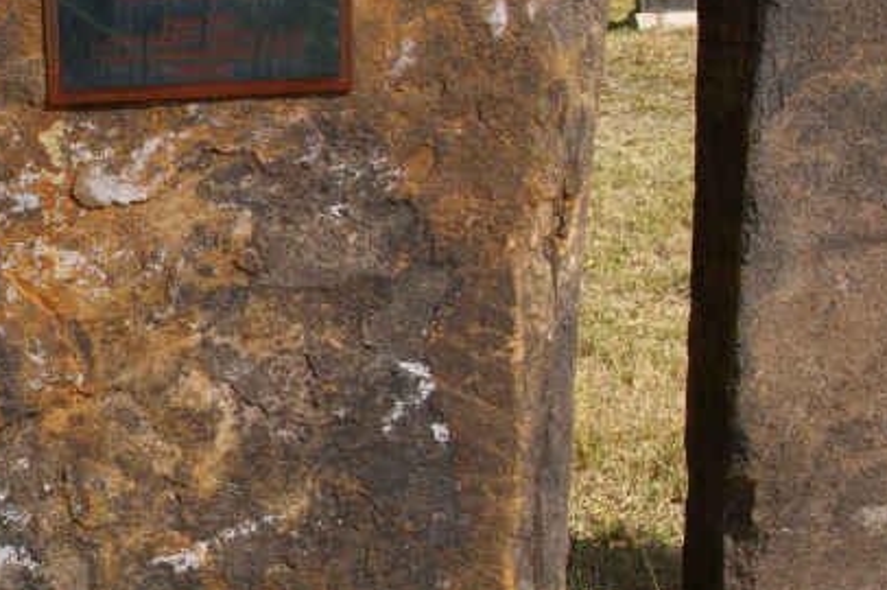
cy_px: 177
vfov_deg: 17.2
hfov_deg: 24.5
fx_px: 1948
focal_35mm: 79
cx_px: 11
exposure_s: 1/350
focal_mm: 23
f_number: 8
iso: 200
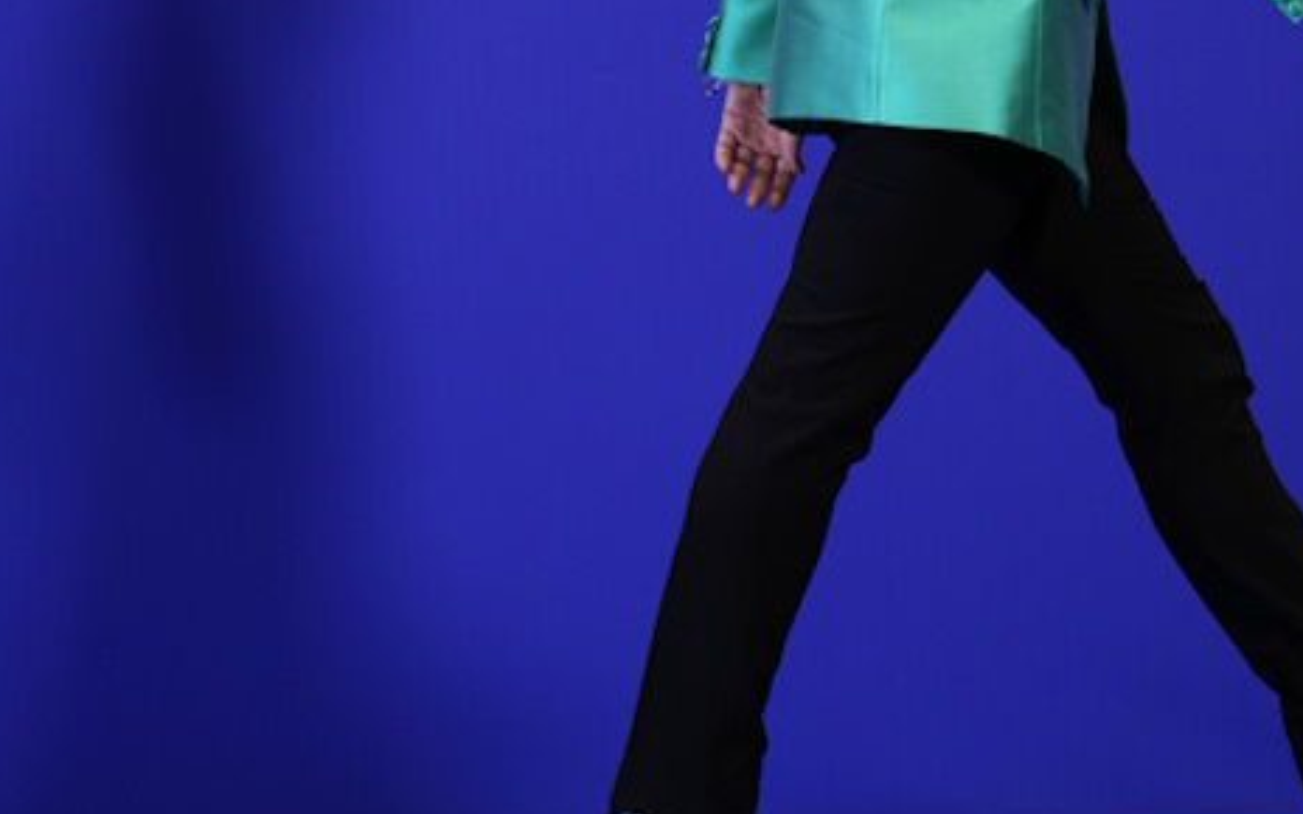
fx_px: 12642
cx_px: 278
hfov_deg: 5.9
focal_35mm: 356
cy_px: -163
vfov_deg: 3.7
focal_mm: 135
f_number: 2
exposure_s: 1/640
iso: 400
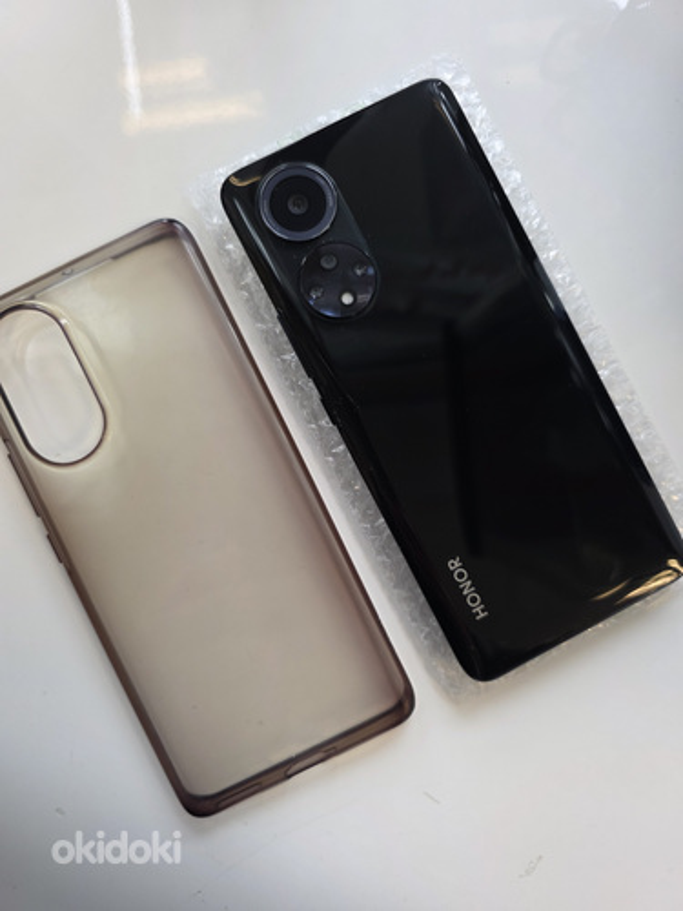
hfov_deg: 58.9
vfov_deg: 73.9
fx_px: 605
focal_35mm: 23
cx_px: 342
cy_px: 456
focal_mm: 6.3
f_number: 1.7
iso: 125
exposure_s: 1/100
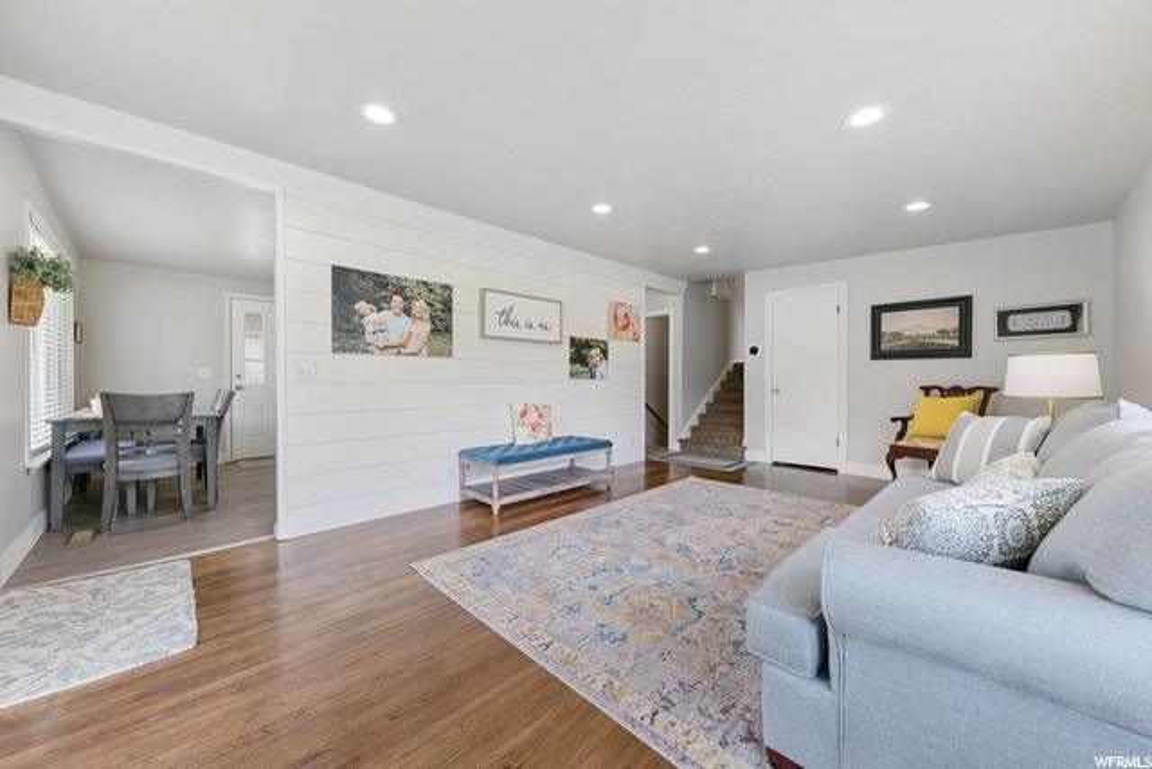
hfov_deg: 108.3
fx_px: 416
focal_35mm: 13
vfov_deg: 85.5
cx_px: 576
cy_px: 384
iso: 100
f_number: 8
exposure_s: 1/13
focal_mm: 13
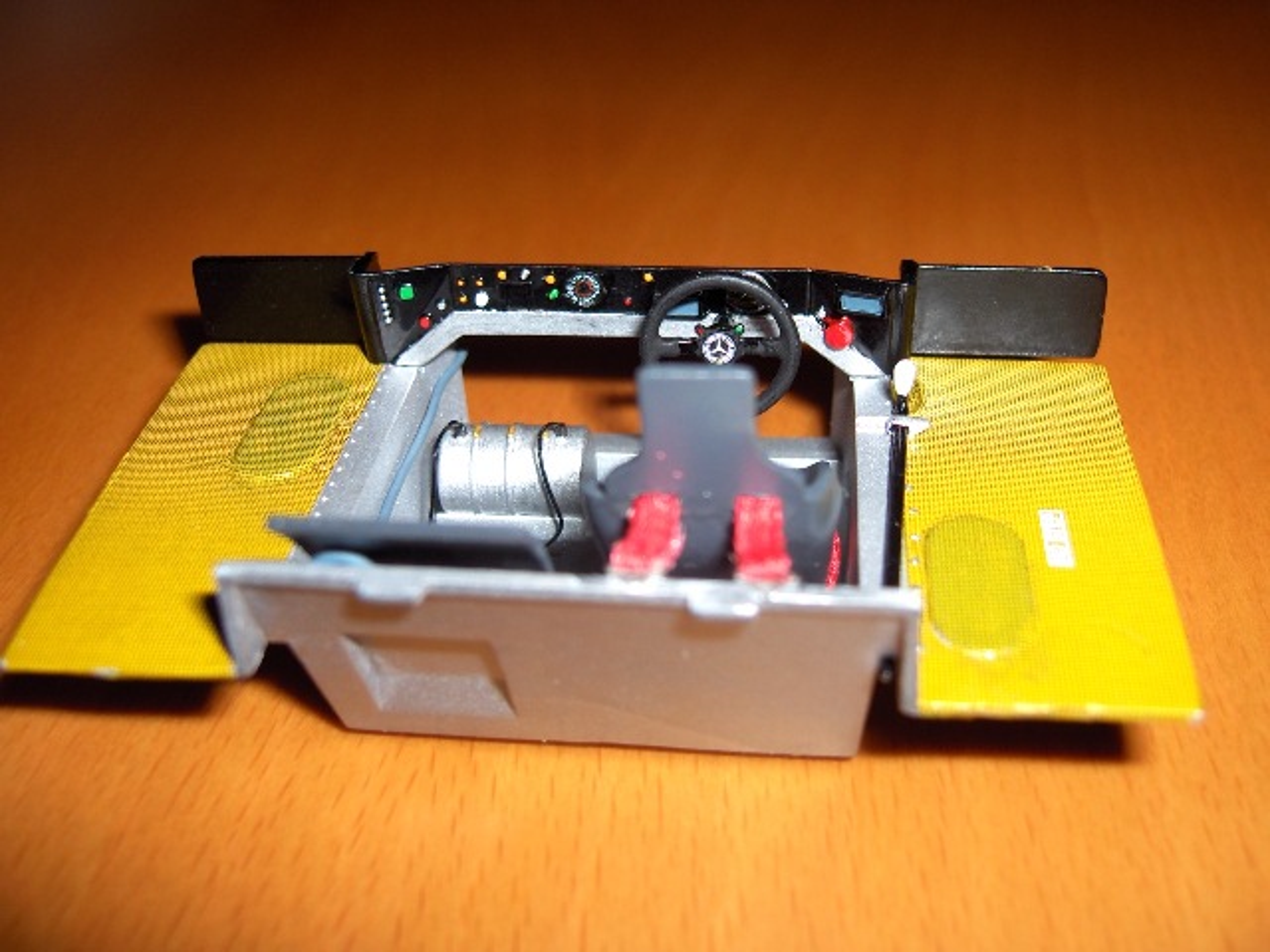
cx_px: 635
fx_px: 1431
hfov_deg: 47.9
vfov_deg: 36.8
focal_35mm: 39
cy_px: 476
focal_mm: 8
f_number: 4.8
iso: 100
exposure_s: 1/60
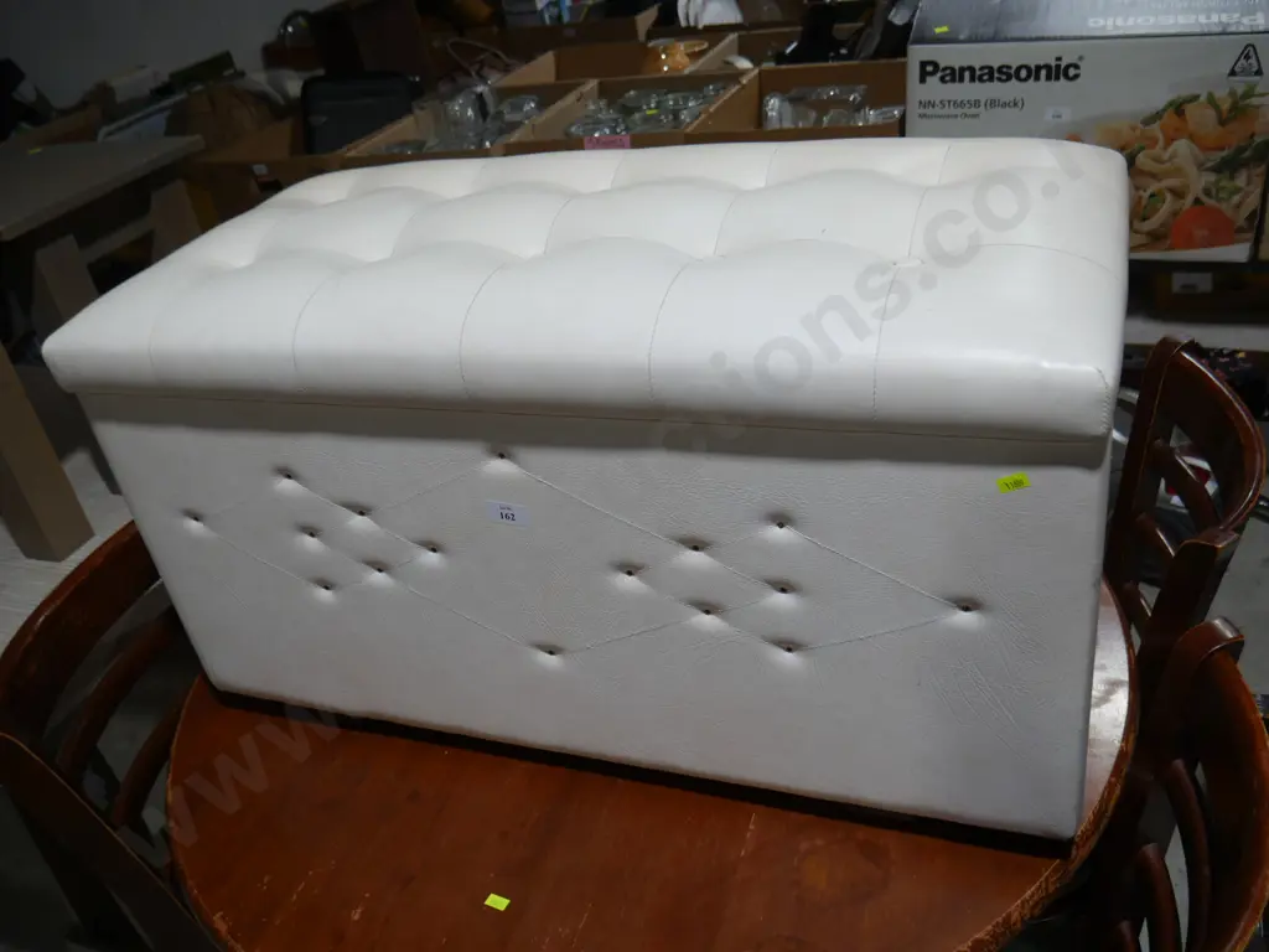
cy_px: 476
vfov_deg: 46.8
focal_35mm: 30
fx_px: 1100
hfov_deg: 60.0
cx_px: 634
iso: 200
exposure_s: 1/125
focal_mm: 15
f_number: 4
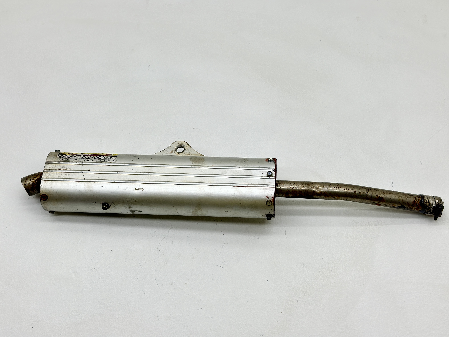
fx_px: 623
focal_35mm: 48
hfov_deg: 39.7
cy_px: 168
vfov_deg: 30.3
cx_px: 224
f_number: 1.78
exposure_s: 1/150
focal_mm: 6.86
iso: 64
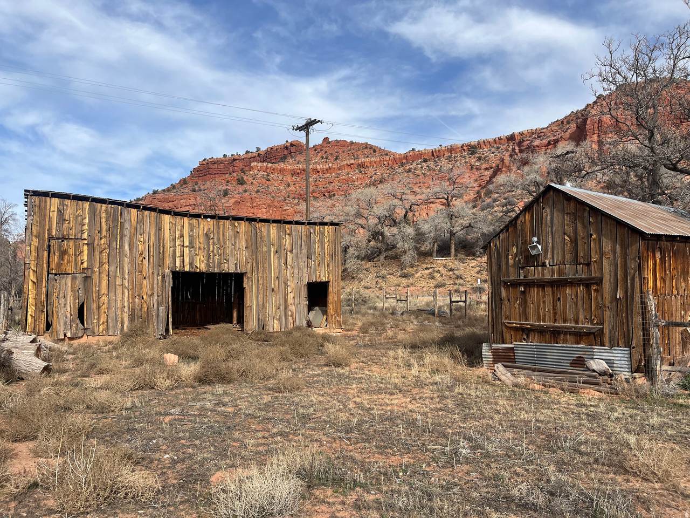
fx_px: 518
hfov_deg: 67.3
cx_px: 345
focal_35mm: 26
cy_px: 259
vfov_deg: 53.1
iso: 50
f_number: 1.6
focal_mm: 5.1
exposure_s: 1/2967
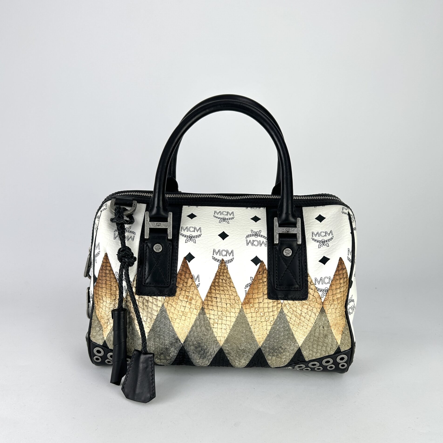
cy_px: 272
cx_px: 220
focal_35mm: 31
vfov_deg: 52.1
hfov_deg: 52.5
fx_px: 449
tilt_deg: -20.1
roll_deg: -3.2
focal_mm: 5.7
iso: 40
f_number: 1.5
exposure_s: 1/173
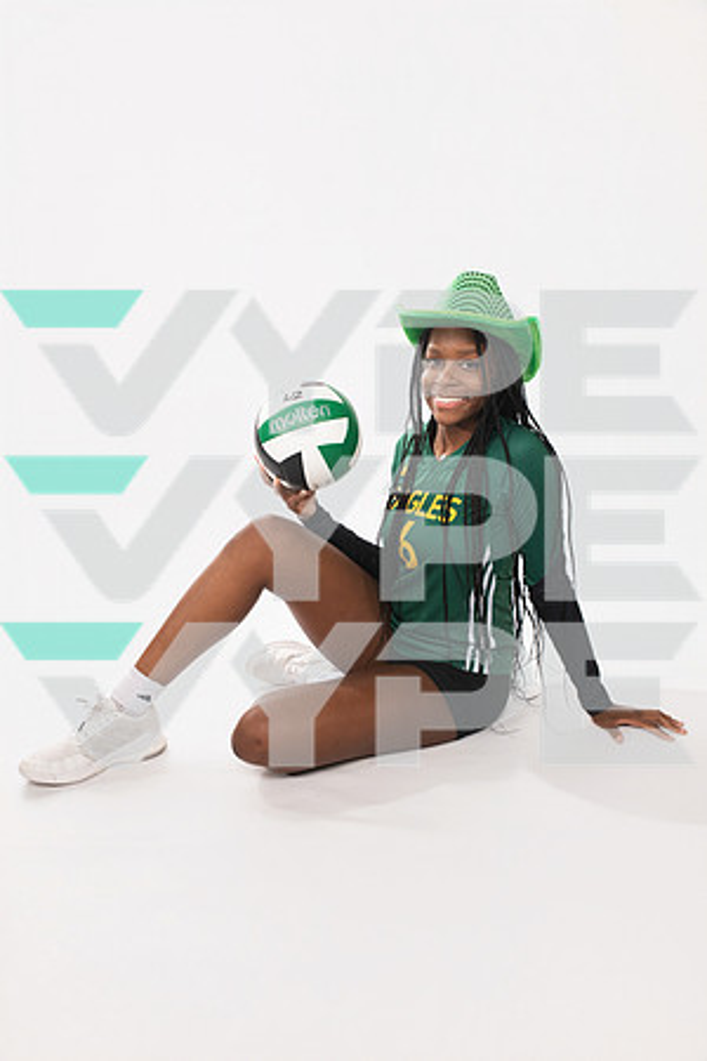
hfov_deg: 36.9
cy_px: 530
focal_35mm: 36
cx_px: 354
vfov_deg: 53.1
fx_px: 1060
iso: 640
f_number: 7.1
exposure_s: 1/400
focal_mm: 36
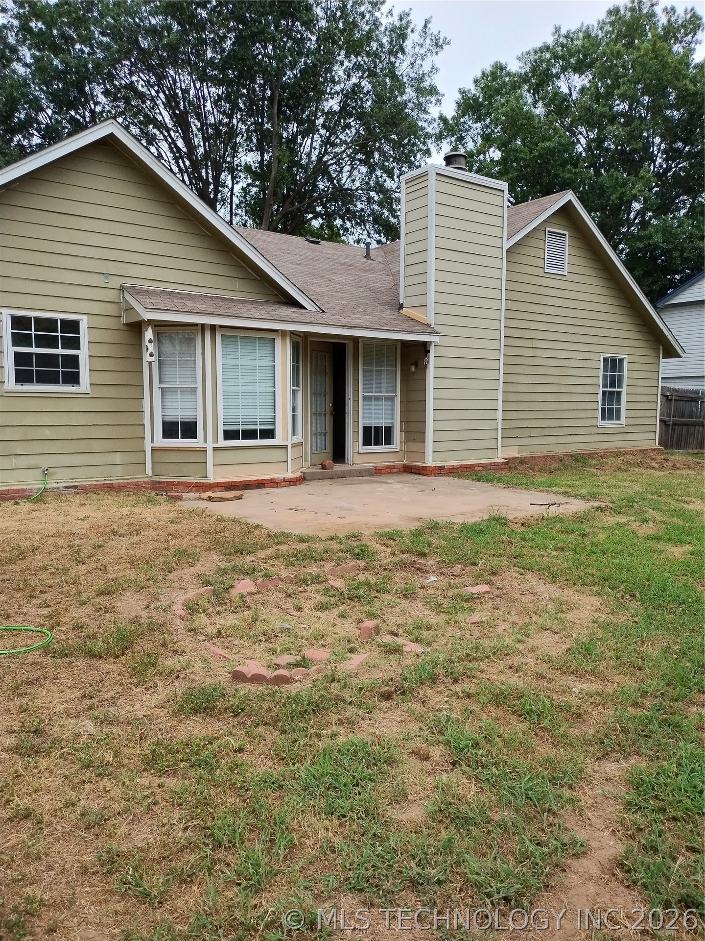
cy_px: 470
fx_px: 679
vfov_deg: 69.4
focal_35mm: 25
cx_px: 352
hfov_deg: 54.9
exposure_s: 1/4180
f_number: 1.7
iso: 104
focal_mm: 4.71
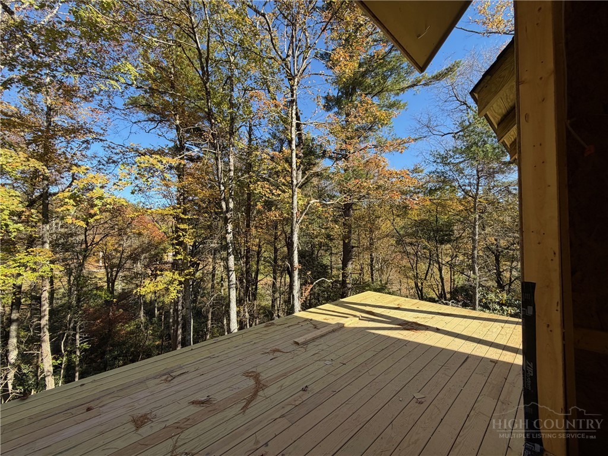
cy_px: 228
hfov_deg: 102.1
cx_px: 304
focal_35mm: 14
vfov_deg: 85.7
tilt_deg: -1.1
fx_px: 246
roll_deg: -0.3
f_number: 2.2
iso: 50
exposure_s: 1/502
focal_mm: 2.22
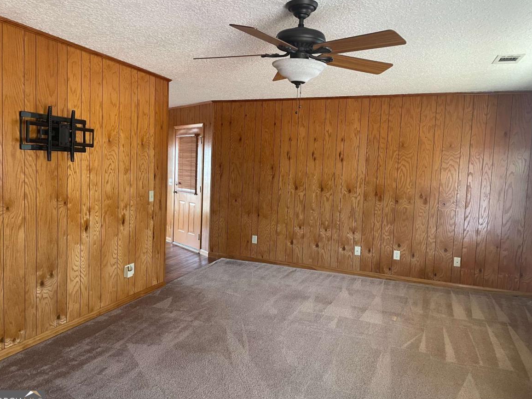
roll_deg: -0.9
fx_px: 415
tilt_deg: -4.4
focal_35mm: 27
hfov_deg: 65.3
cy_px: 204
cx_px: 258
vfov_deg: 51.4
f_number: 1.6
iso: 160
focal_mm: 4.2
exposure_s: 1/60
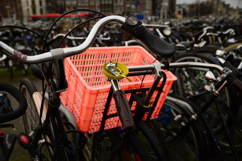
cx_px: 121
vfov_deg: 34.2
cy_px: 80
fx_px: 262
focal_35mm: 39
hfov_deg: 49.6
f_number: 3.2
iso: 100
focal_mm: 26
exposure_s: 1/1000
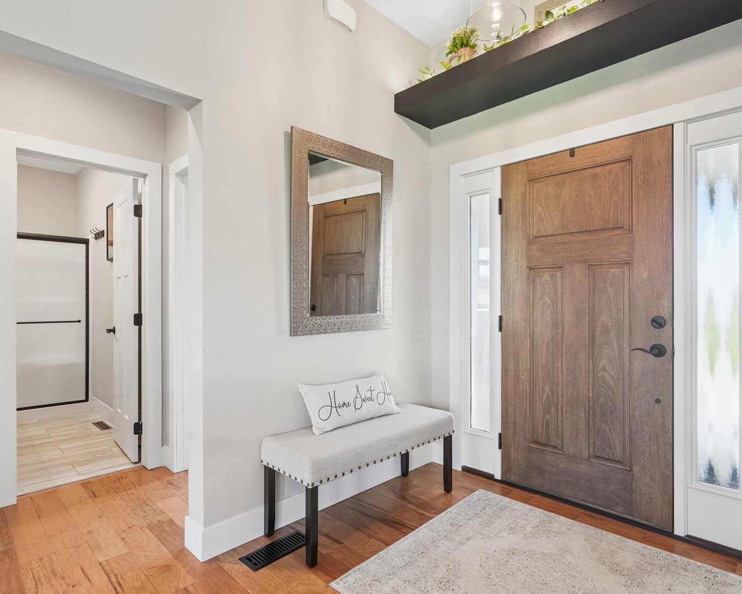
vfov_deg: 70.9
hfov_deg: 83.3
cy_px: 298
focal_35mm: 19
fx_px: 417
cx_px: 362
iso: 400
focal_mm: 16
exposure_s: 1/8
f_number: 10
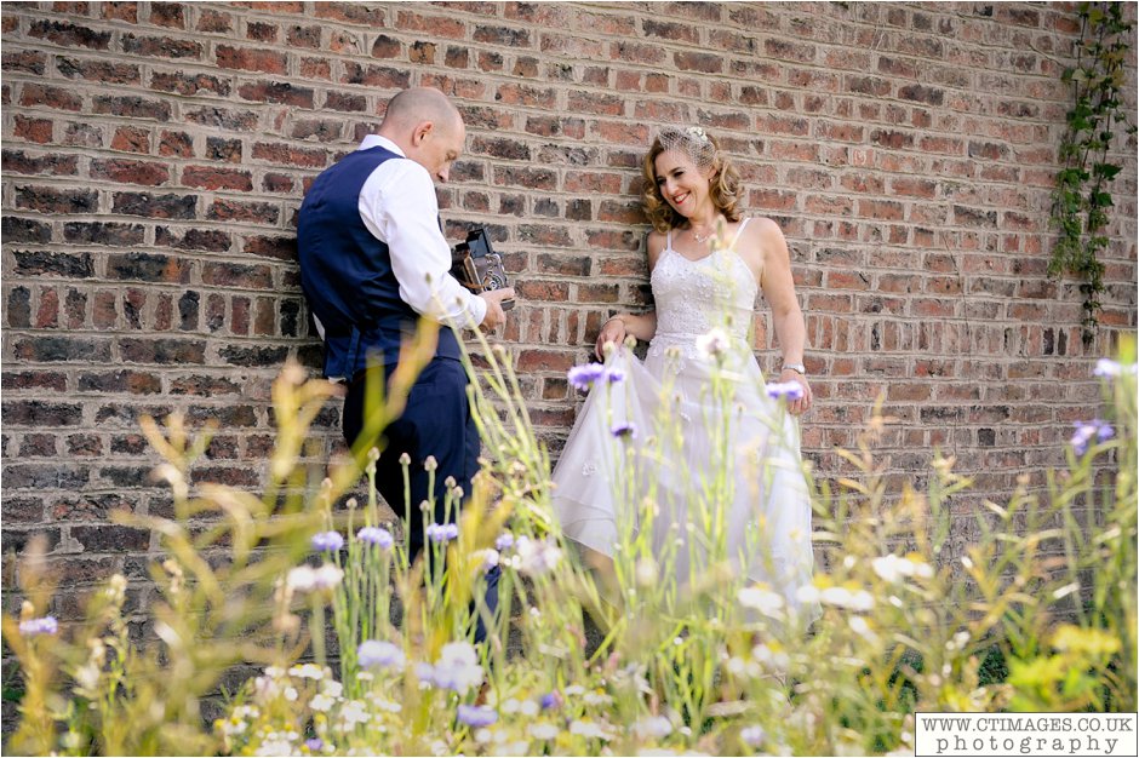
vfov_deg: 19.4
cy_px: 379
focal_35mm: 70
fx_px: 2214
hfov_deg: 28.9
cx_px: 570
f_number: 7.1
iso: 320
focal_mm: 70
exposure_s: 1/200
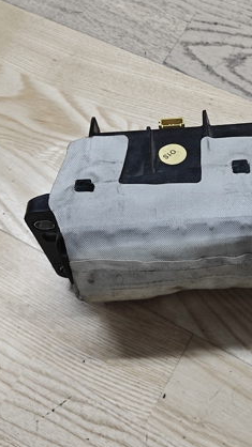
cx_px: 201
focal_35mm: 40
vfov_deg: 50.5
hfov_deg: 29.1
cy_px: 210
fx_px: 475
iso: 800
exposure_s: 1/100
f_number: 1.8
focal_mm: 5.59
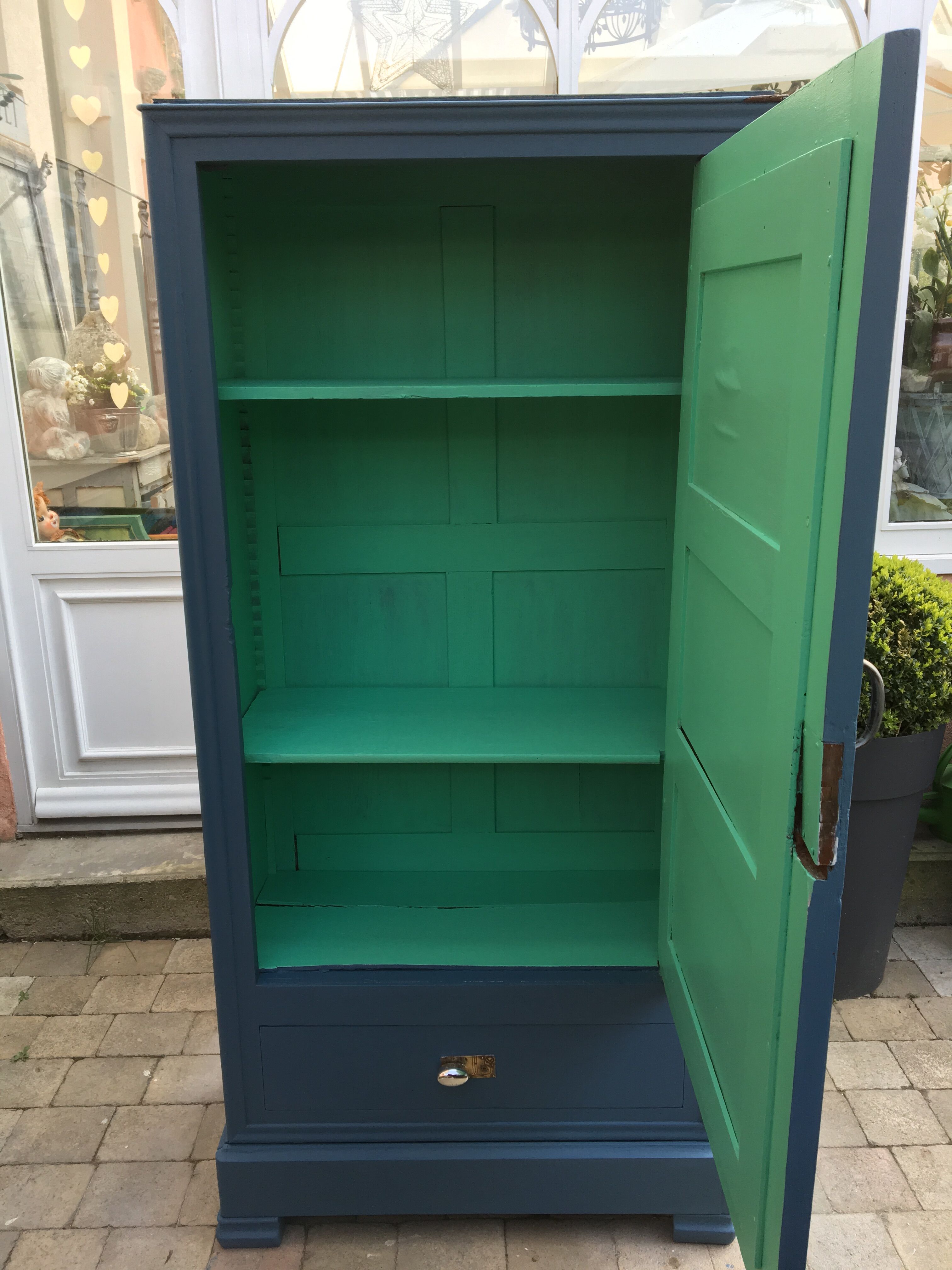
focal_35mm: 29
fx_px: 1063
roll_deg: +1.6
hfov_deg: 48.2
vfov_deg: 61.7
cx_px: 476
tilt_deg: -14.3
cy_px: 635
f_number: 2.2
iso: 40
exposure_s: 1/100
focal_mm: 4.15
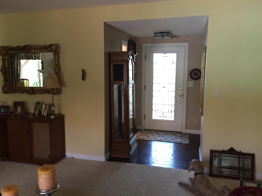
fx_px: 219
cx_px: 131
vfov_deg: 48.2
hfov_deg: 61.7
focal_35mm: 29
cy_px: 98
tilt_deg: -7.0
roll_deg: -0.7
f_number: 2.2
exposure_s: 1/30
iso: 80
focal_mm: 4.15
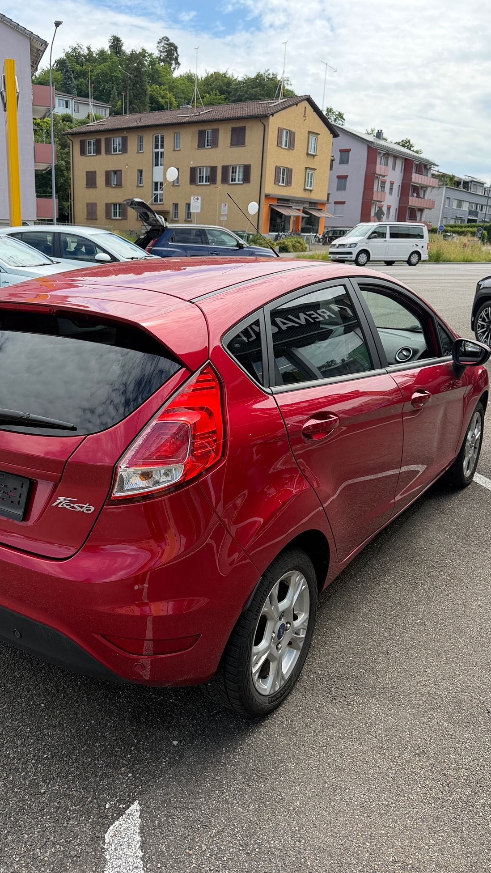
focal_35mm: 27
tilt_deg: -17.4
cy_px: 440
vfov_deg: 69.9
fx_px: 625
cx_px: 179
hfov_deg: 42.5
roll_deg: -1.9
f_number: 1.78
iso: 100
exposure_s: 1/2169
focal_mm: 6.76
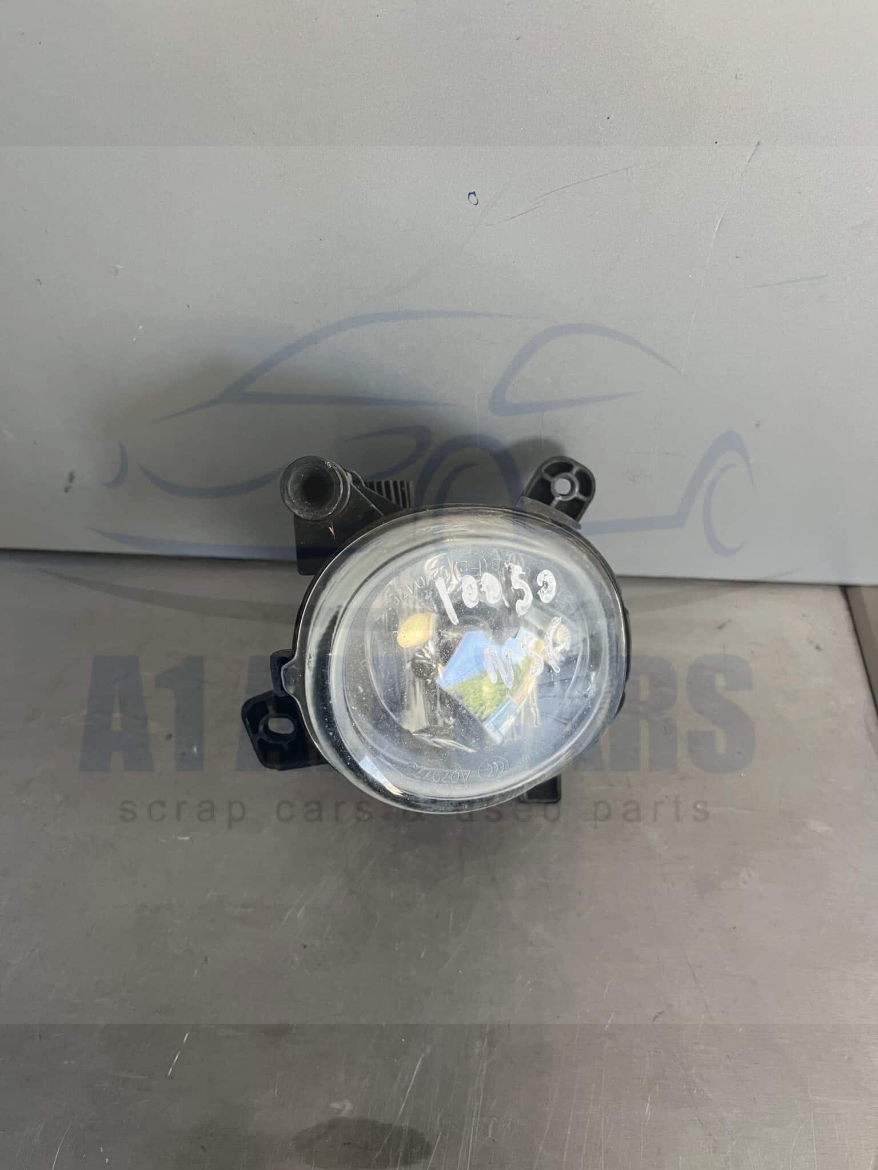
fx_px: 879
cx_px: 439
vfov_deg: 67.3
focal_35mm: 26
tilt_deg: -55.0
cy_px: 585
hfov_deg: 53.1
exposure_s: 1/78
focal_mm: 5.1
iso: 125
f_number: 1.6
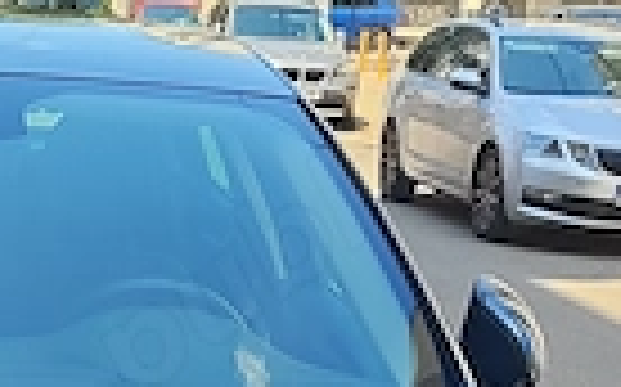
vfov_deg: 10.6
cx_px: 72
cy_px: 914
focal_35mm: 106
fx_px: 1793
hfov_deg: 19.3
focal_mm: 5.59
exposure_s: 1/182
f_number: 1.88
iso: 50
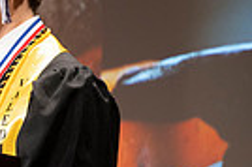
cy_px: 151
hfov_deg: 4.7
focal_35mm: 437
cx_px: -250
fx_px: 3055
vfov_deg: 3.1
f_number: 4
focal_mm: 101
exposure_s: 1/80
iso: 1000
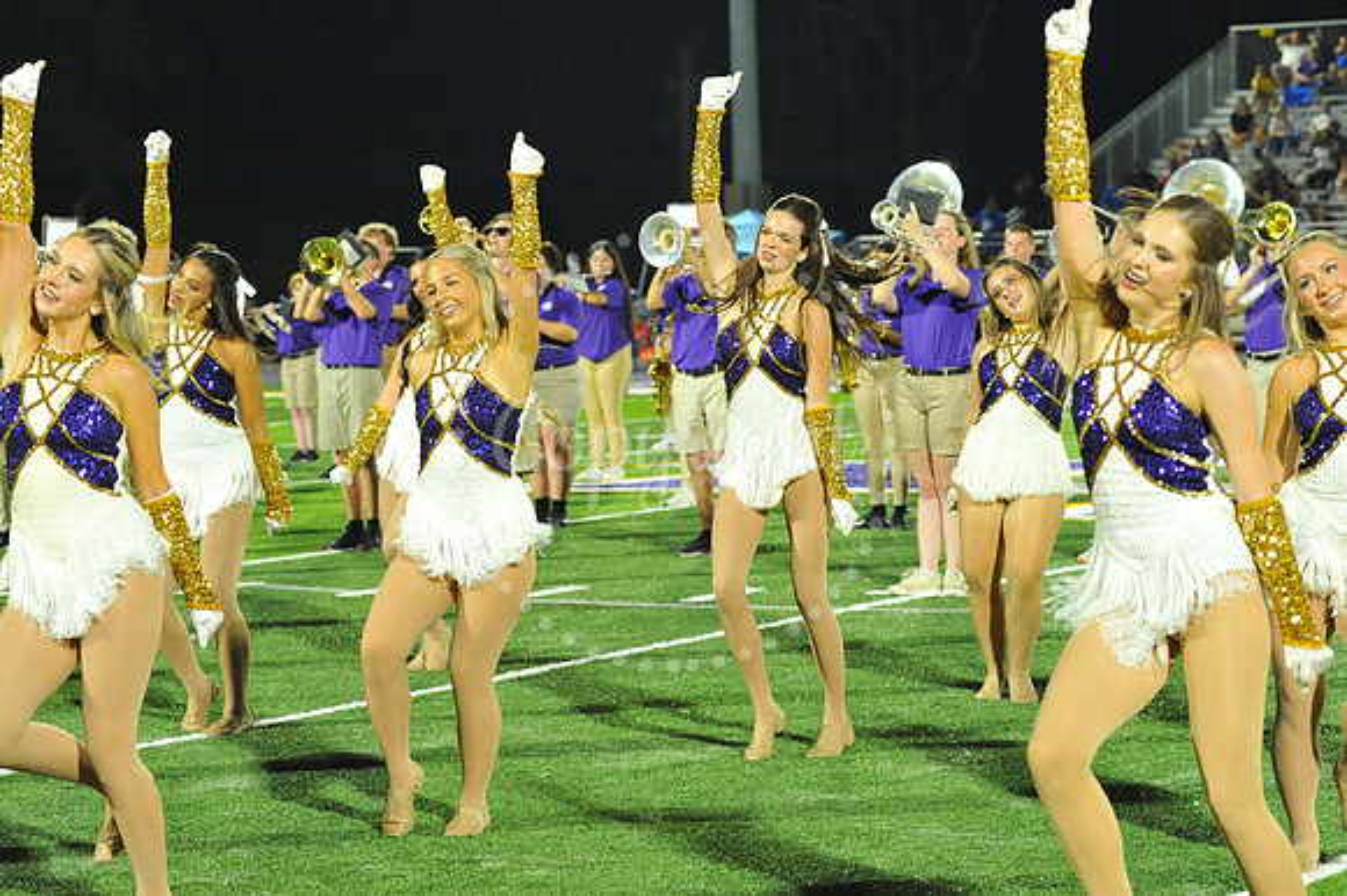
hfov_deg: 18.3
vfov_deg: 12.2
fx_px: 4188
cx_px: 674
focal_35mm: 112
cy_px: 448
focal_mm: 112
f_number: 5.6
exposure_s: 1/250
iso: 5000
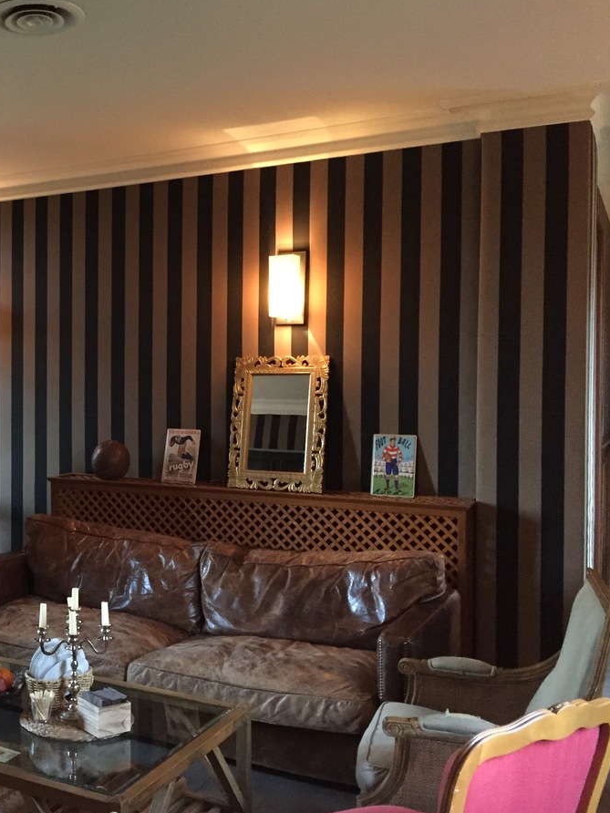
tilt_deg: -0.4
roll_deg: +0.3
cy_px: 406
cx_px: 68
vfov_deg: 47.9
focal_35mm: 39
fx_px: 916
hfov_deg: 34.9
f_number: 2.2
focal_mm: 4.15
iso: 400
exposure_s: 1/17
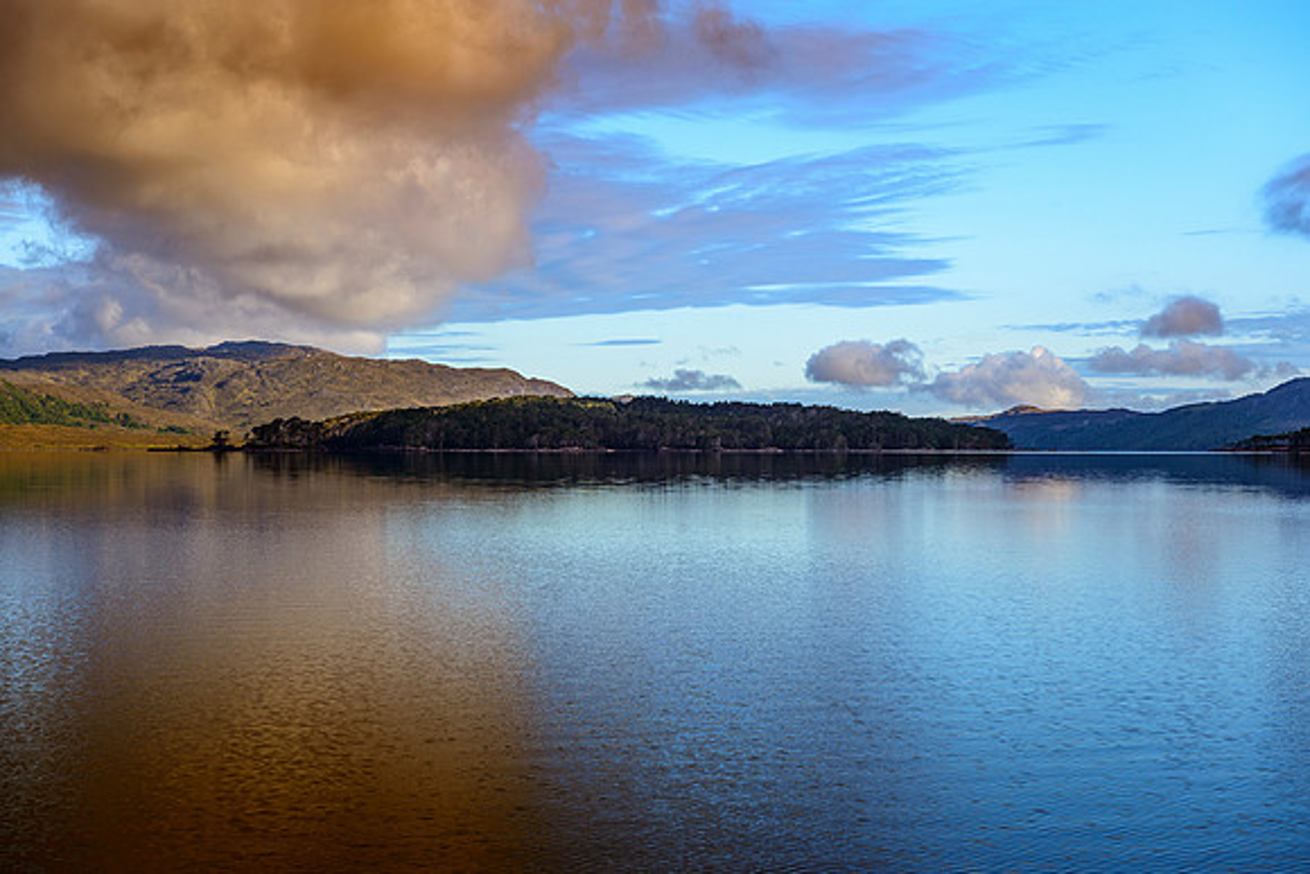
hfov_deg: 28.8
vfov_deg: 19.5
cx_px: 655
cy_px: 437
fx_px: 2548
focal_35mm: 70
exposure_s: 1/125
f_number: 8
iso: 100
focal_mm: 70
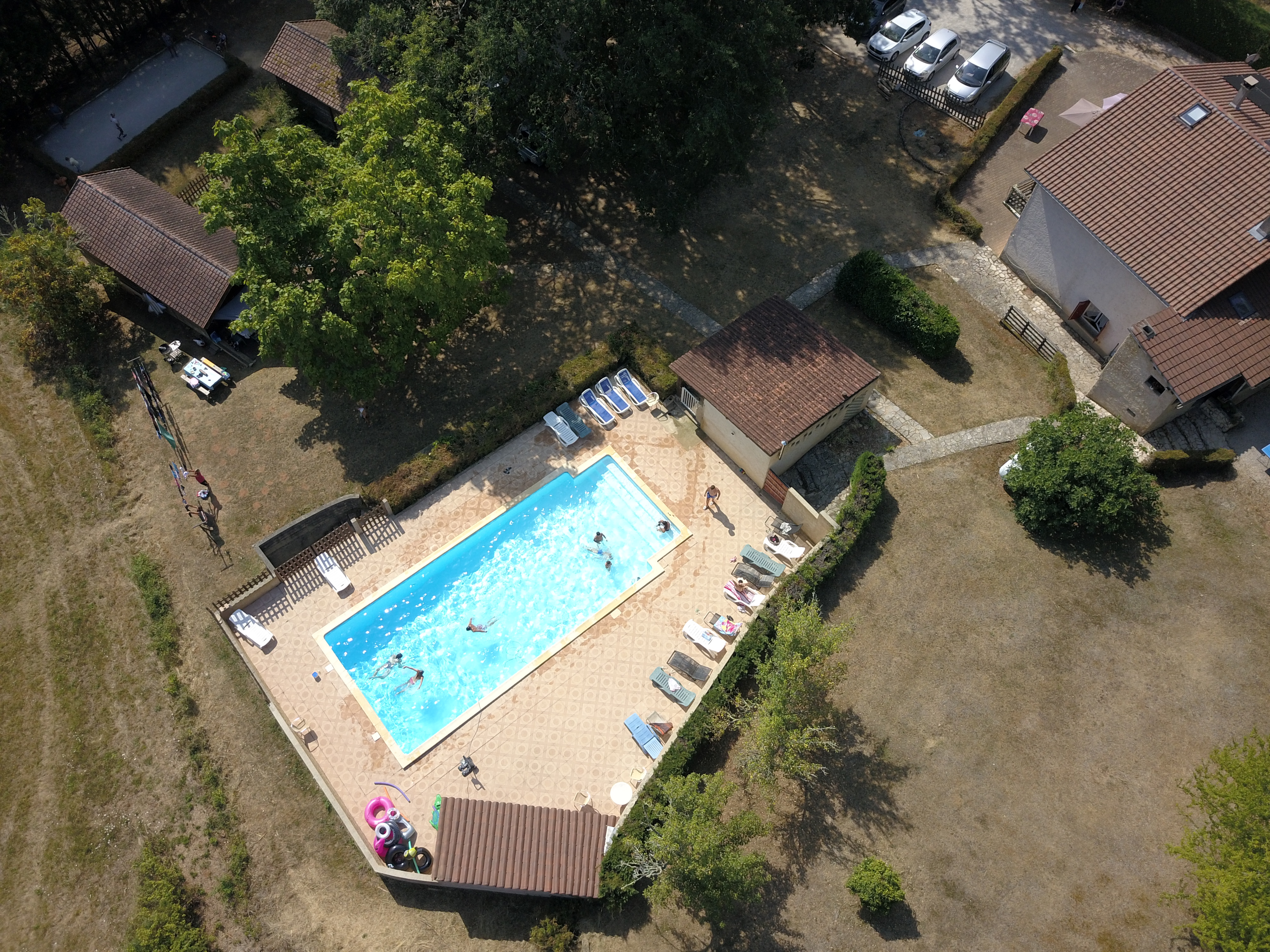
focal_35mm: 26
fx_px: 954
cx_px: 635
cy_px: 476
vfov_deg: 53.1
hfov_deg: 67.3
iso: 100
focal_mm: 4.73
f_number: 2.2
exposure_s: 1/1353
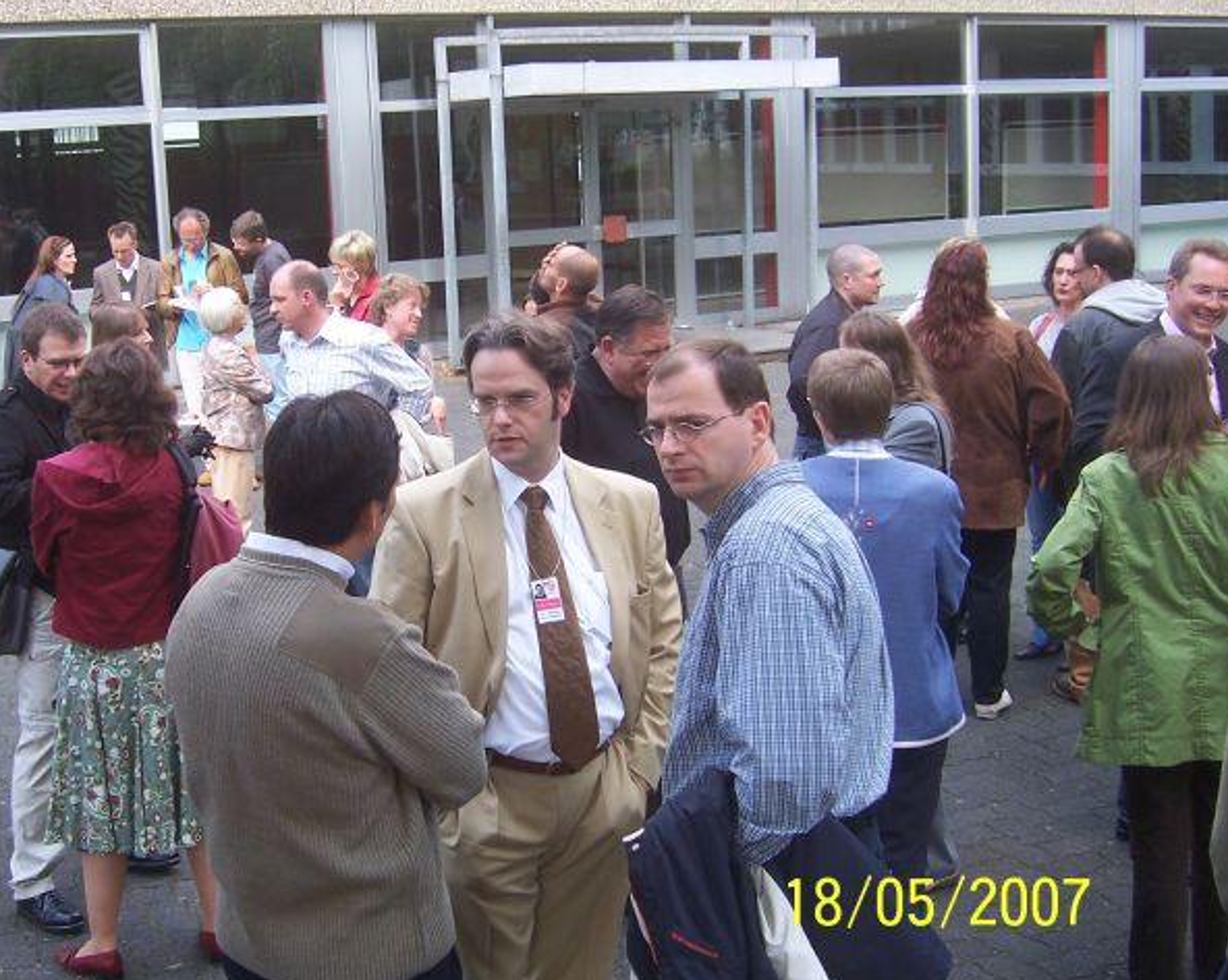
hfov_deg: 48.0
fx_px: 1380
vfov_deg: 39.1
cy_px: 493
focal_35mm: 38
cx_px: 595
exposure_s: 1/90
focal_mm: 6
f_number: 3
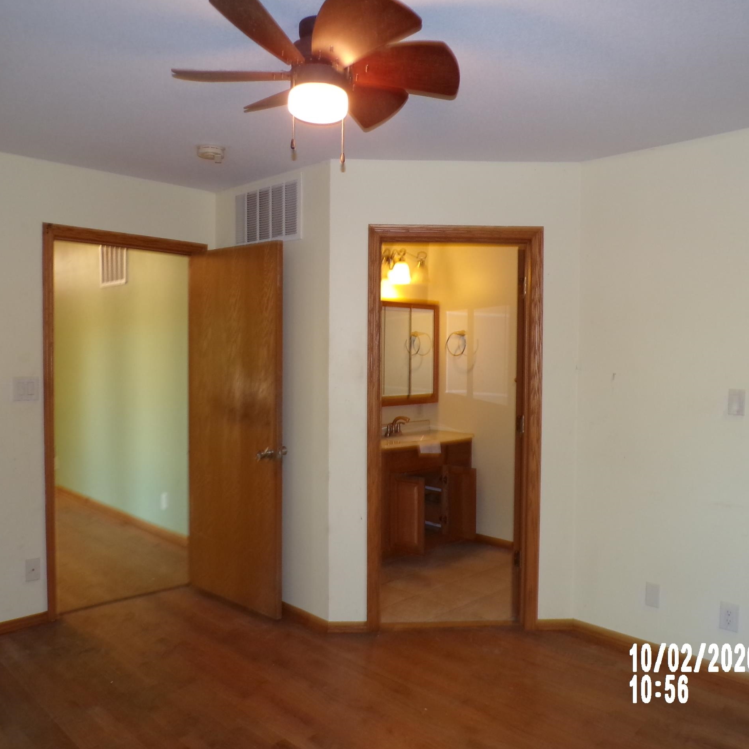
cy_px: 374
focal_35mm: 29
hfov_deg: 55.5
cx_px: 407
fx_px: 710
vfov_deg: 55.6
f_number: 3
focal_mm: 4.3
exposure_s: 1/17
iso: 250
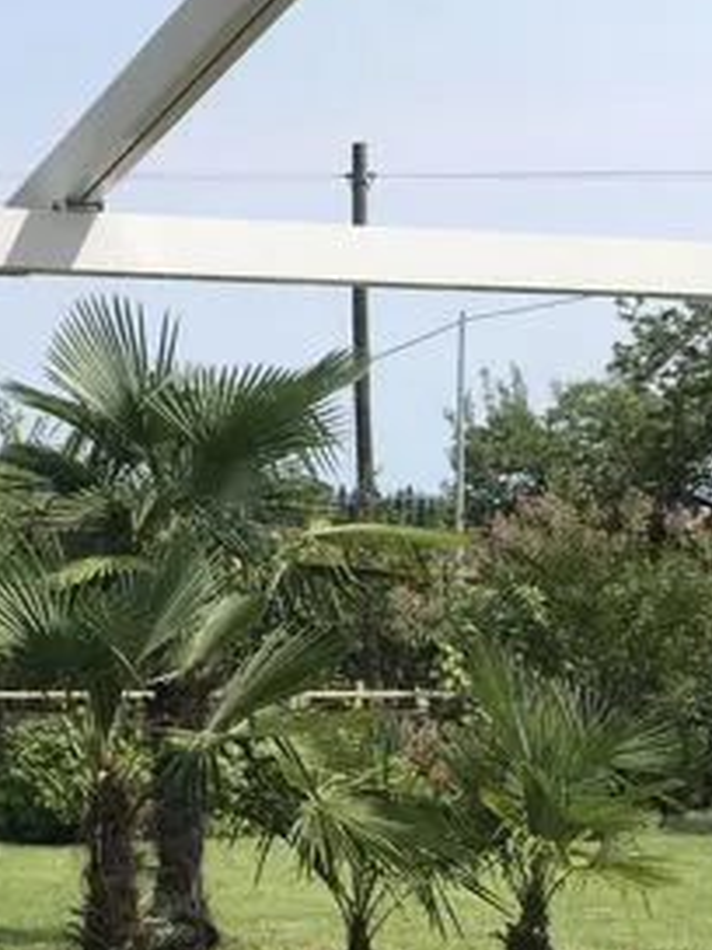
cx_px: -59
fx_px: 2029
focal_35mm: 74
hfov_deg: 19.1
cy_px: 297
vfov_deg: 26.1
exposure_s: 1/2660
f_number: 1.8
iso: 20
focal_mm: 3.99
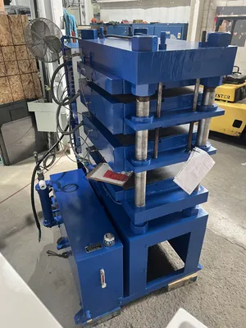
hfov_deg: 53.1
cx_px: 123
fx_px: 246
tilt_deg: -29.3
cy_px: 164
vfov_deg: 67.3
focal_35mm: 26
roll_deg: -0.1
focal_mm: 5.7
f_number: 1.5
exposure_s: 1/60
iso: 200
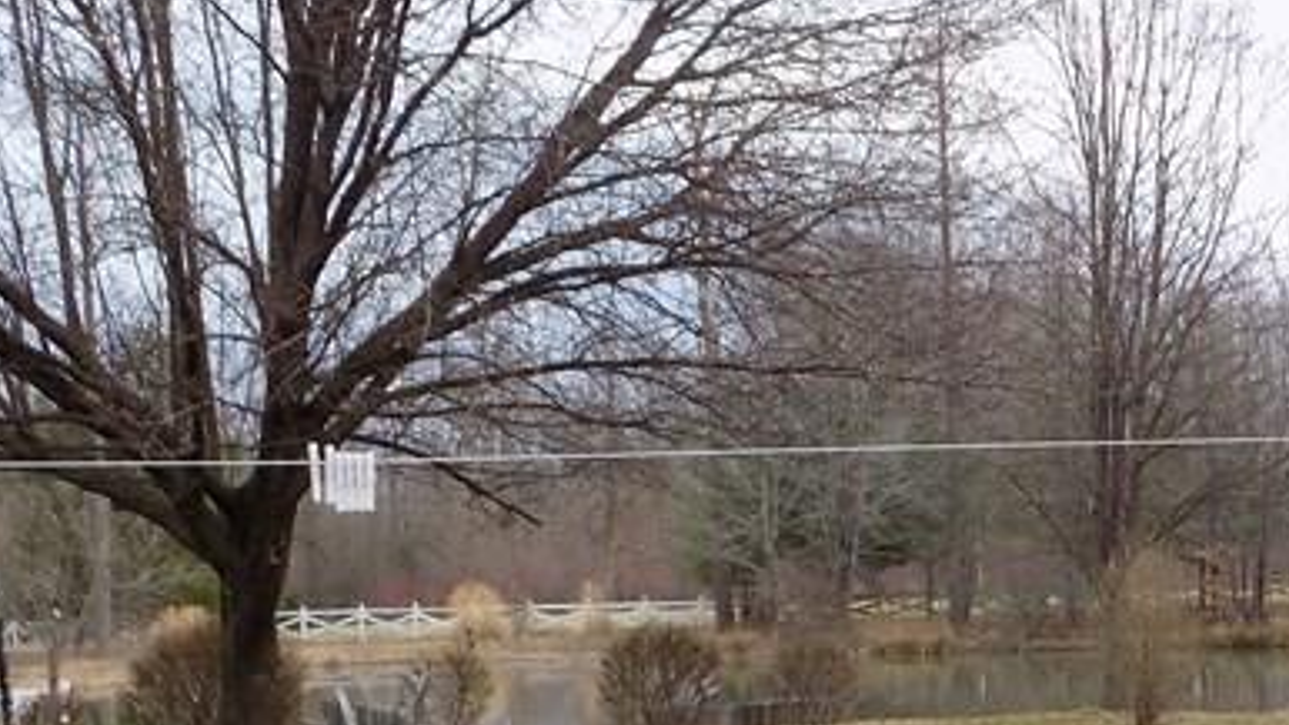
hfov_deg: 26.3
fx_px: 2666
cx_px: 1152
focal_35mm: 78
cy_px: 728
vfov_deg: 15.2
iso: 80
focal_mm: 4.8
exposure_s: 1/320
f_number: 3.2
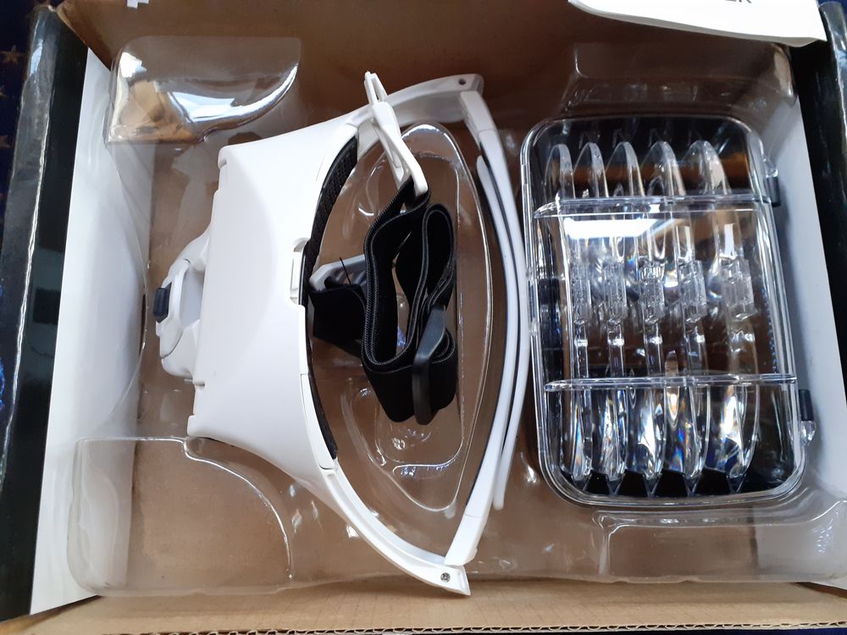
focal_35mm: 27
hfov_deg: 65.3
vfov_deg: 51.4
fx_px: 661
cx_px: 424
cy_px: 318
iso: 250
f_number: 1.9
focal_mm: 3.6
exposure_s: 1/50
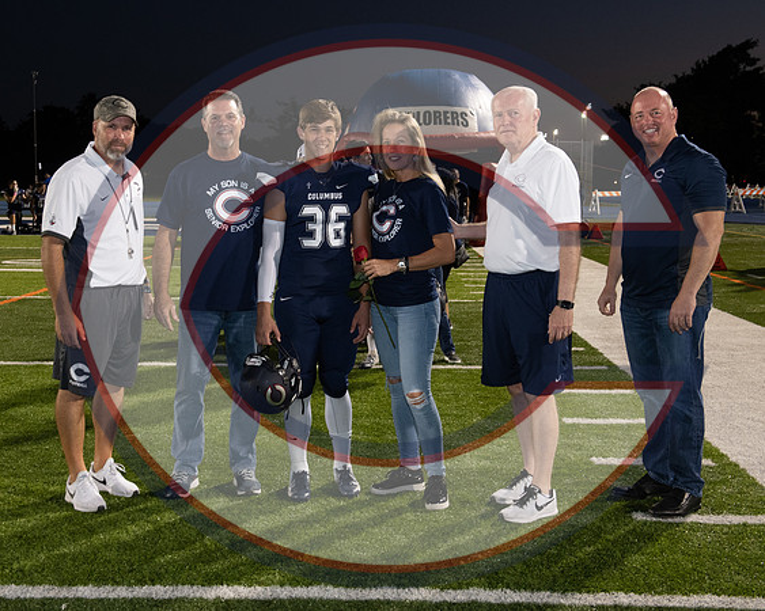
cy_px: 306
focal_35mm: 47
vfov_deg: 31.9
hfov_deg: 39.3
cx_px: 358
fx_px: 1071
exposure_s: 1/60
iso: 1400
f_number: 7.1
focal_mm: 42
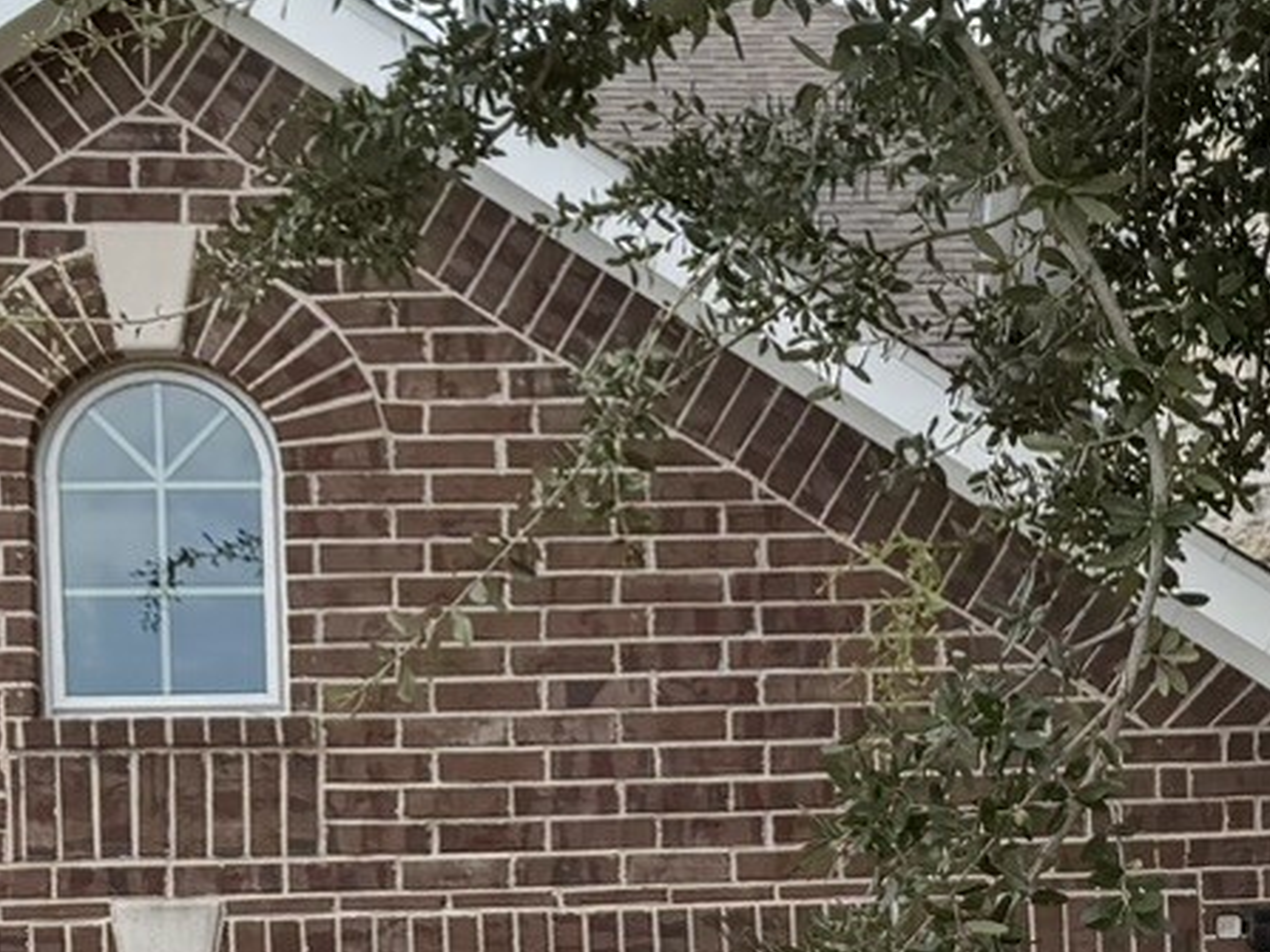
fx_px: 4035
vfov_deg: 13.2
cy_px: 1066
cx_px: 1242
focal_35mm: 110
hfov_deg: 17.5
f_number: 1.78
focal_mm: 6.76
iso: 80
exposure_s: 1/3759
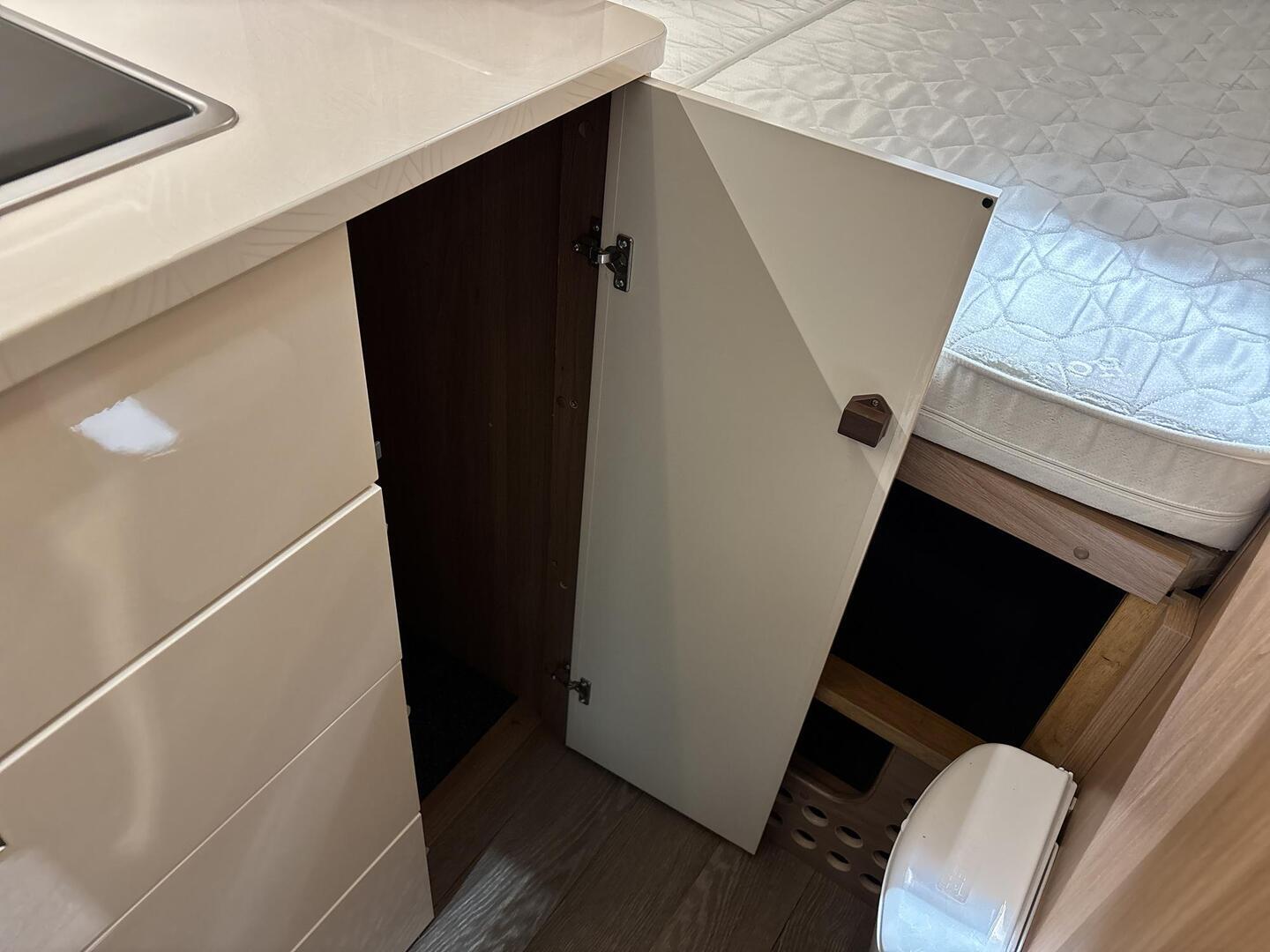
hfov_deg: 67.3
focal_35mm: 26
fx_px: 954
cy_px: 476
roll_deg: -7.9
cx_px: 635
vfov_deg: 53.1
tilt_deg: -41.3
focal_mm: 5.96
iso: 500
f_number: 1.6
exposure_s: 1/60
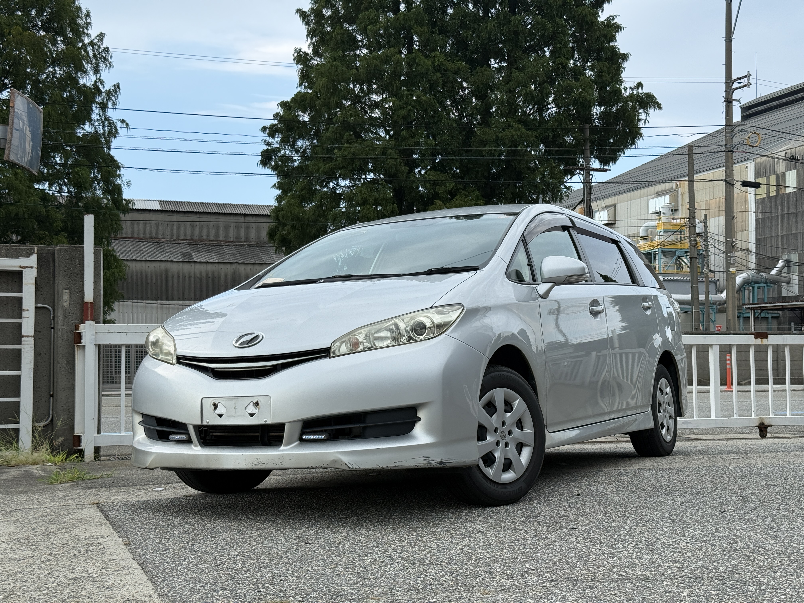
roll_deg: -0.1
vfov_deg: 30.3
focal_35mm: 48
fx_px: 1115
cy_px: 302
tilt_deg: +3.4
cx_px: 402
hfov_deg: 39.7
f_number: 1.78
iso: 64
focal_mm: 6.76
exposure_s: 1/1543
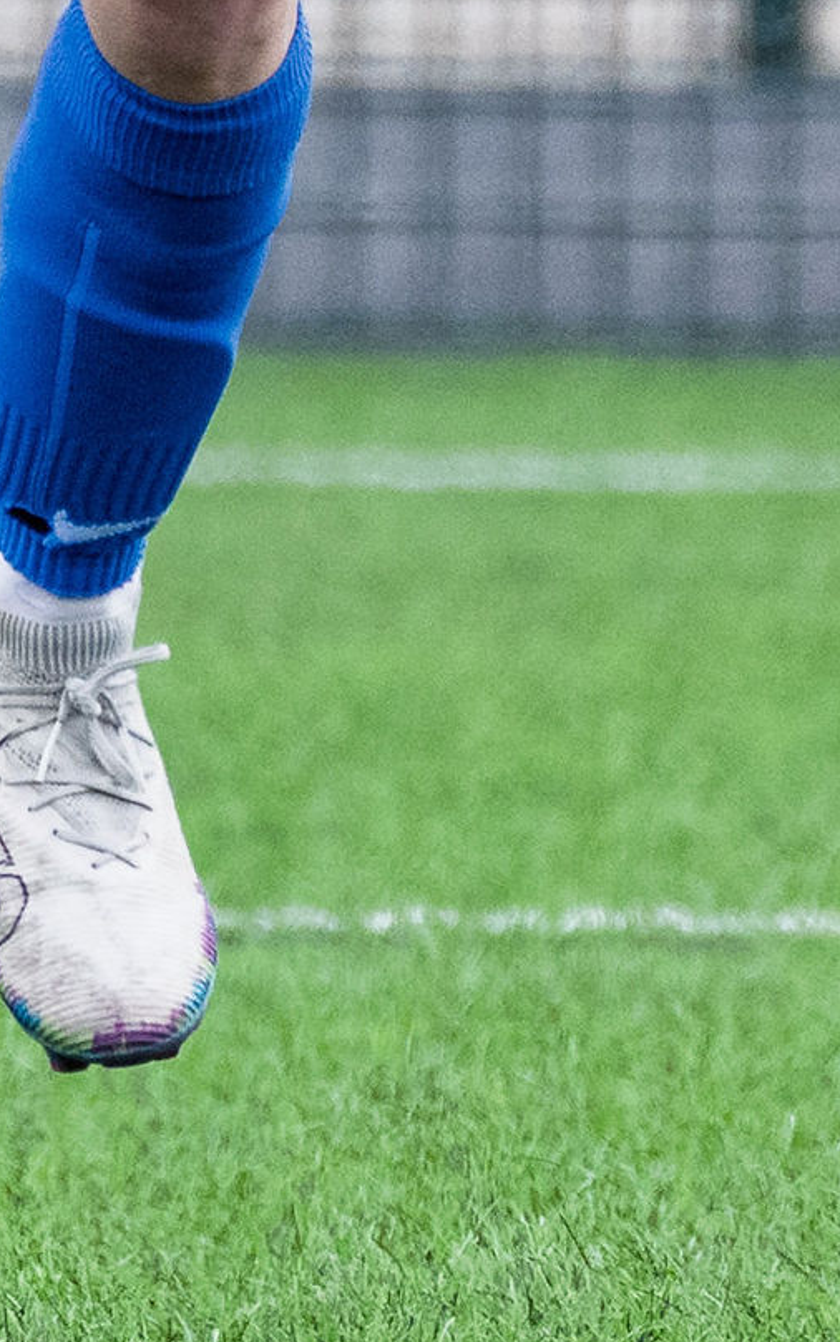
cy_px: -1211
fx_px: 126593
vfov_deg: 0.6
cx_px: -306
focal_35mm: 3458
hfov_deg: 0.4
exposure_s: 1/1600
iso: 1100
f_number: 5.6
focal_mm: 400
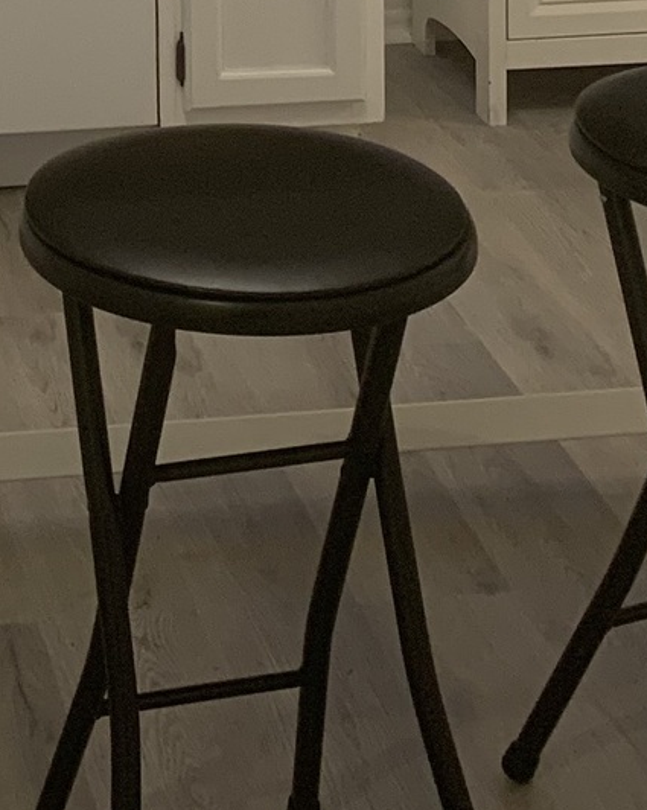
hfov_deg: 13.6
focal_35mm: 110
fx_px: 2635
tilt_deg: -6.8
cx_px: -149
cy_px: -510
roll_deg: +1.7
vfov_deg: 15.7
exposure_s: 1/60
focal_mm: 4.25
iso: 80
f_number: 1.8
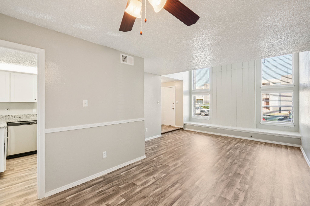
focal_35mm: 16
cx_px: 155
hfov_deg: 96.7
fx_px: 138
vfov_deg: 73.7
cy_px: 103
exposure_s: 1/30
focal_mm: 16
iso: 400
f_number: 8
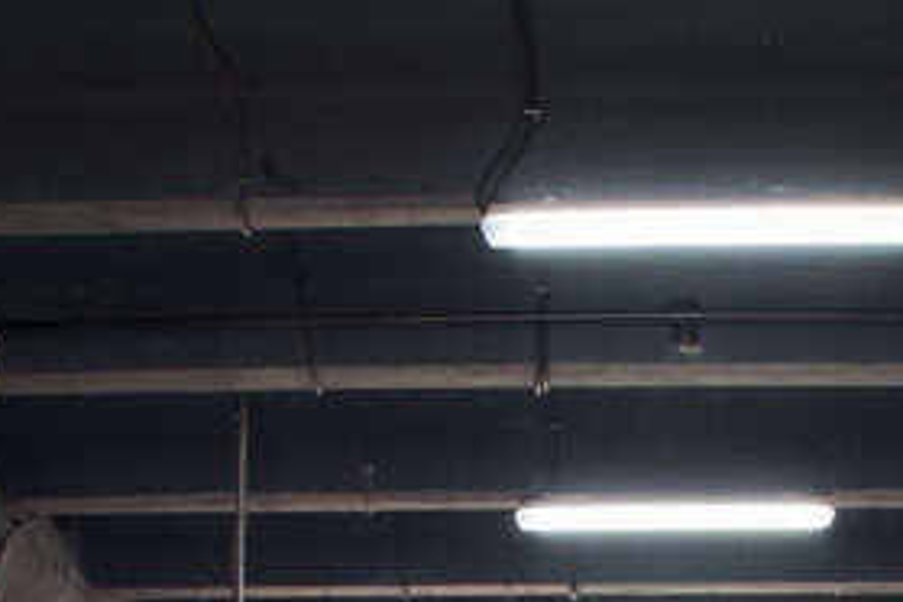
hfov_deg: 25.8
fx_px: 1956
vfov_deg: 14.8
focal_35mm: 78
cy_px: 1143
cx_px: 628
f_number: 13
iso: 320
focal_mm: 17
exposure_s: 1
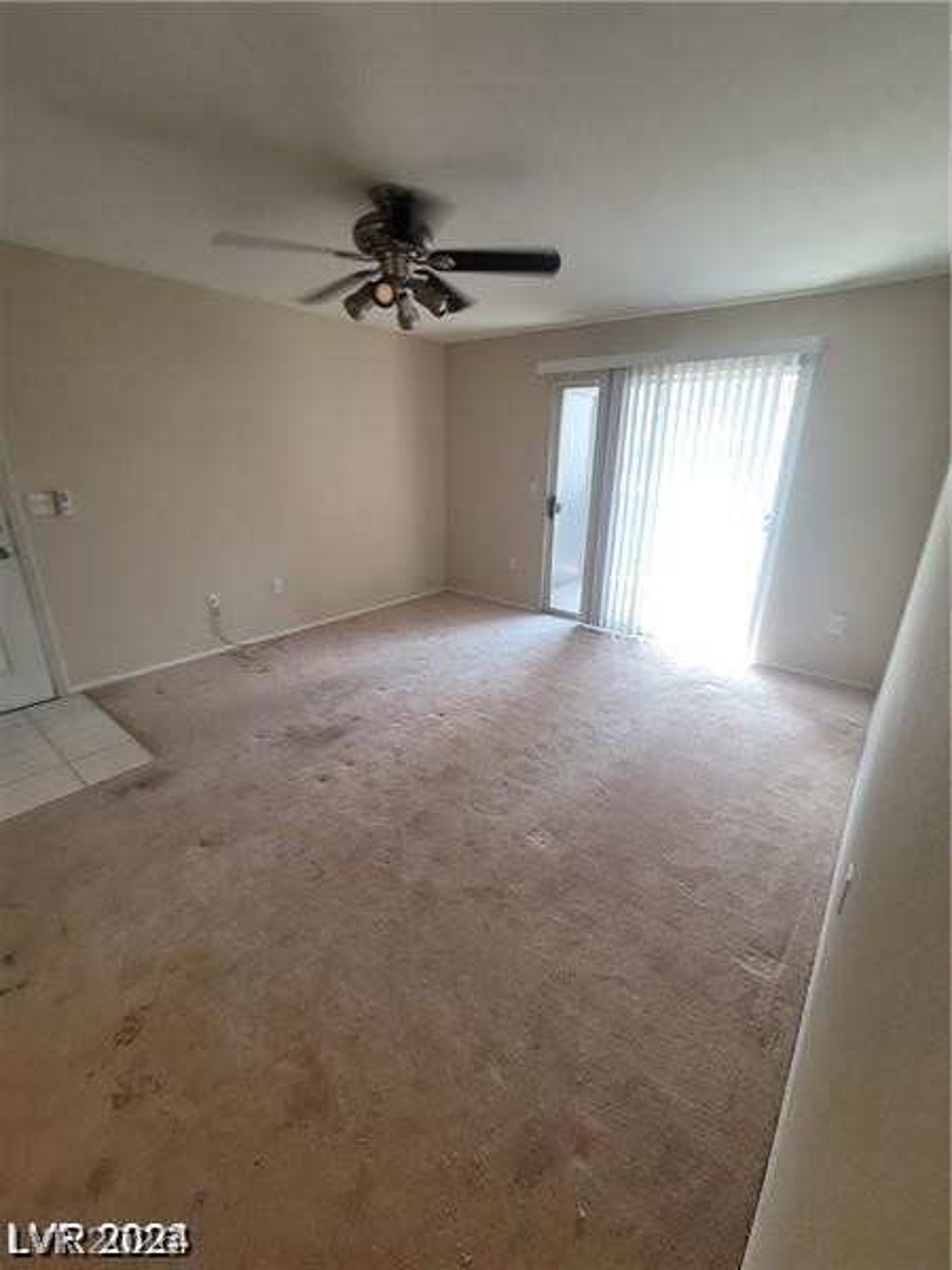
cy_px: 635
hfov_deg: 89.9
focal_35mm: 13
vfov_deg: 106.2
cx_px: 476
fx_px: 477
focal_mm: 2.2
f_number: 2.2
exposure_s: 1/60
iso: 125
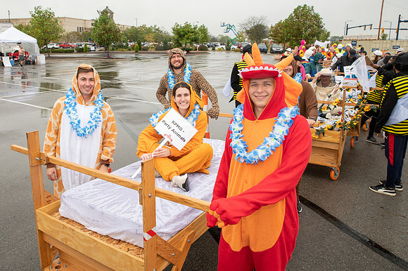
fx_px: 327
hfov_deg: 63.4
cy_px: 112
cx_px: 166
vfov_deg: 44.9
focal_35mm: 29
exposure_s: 1/200
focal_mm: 24
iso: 400
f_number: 6.3
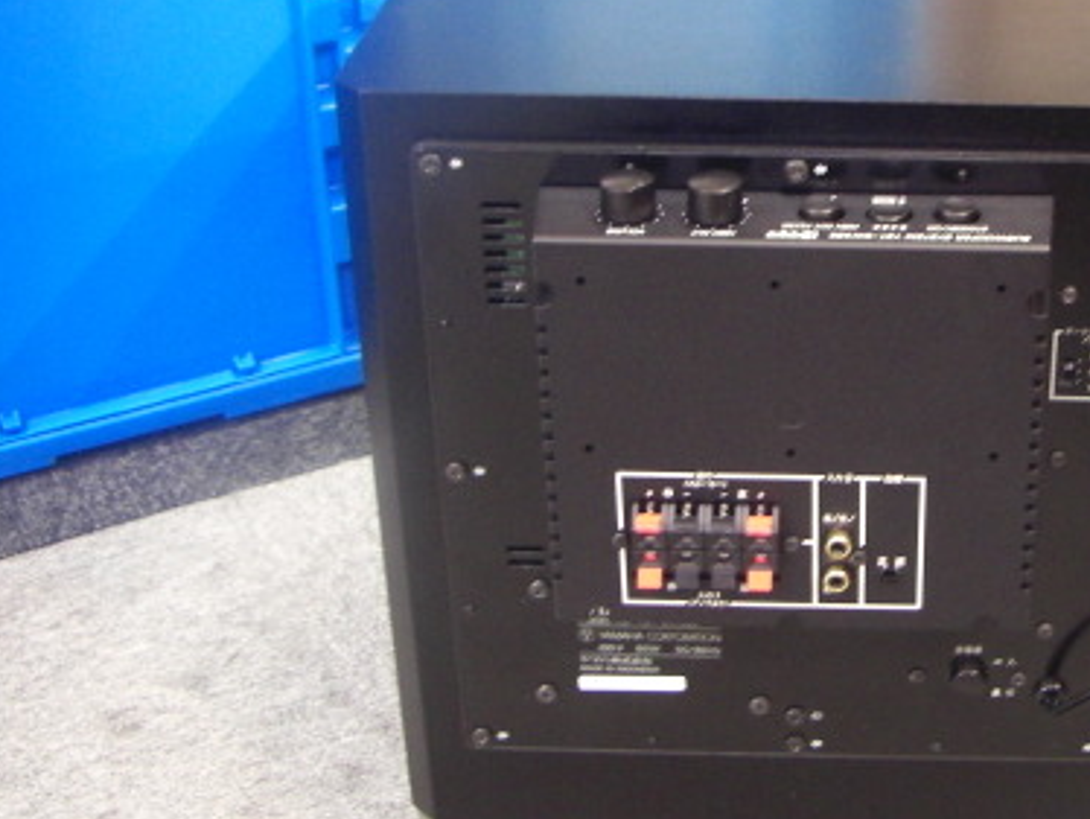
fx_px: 2048
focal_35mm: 65
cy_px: 309
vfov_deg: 22.6
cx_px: 912
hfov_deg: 29.0
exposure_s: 1/5
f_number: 3.4
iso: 200
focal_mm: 6.3
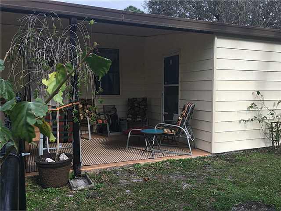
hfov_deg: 61.7
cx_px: 140
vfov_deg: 48.2
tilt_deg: -4.8
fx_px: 235
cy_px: 106
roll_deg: +0.1
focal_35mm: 29
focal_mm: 4.15
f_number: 2.2
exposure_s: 1/527
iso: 25
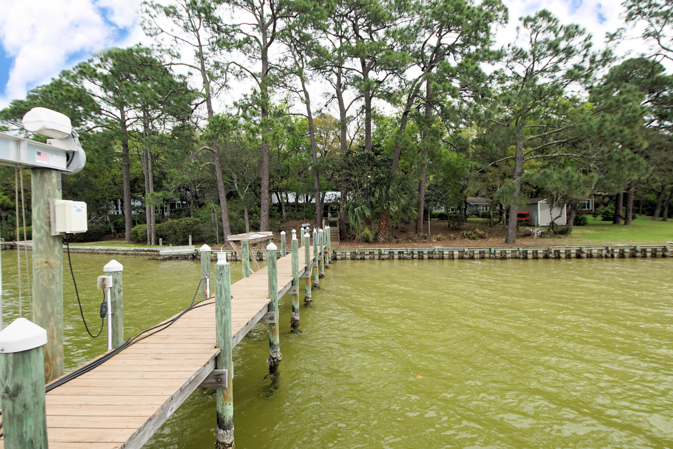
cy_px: 224
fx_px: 337
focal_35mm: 18
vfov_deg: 67.4
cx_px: 336
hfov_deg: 90.0
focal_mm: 12
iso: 100
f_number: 6.3
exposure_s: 1/125
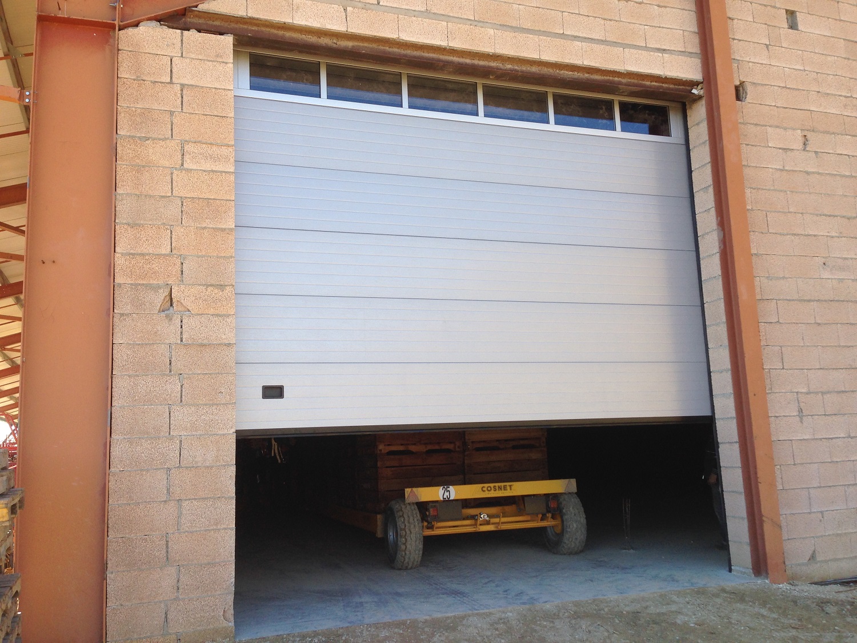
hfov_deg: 55.4
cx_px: 428
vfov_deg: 42.9
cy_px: 322
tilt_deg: +8.4
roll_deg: +2.5
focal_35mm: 33
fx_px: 817
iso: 50
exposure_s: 1/304
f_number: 2.4
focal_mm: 4.12
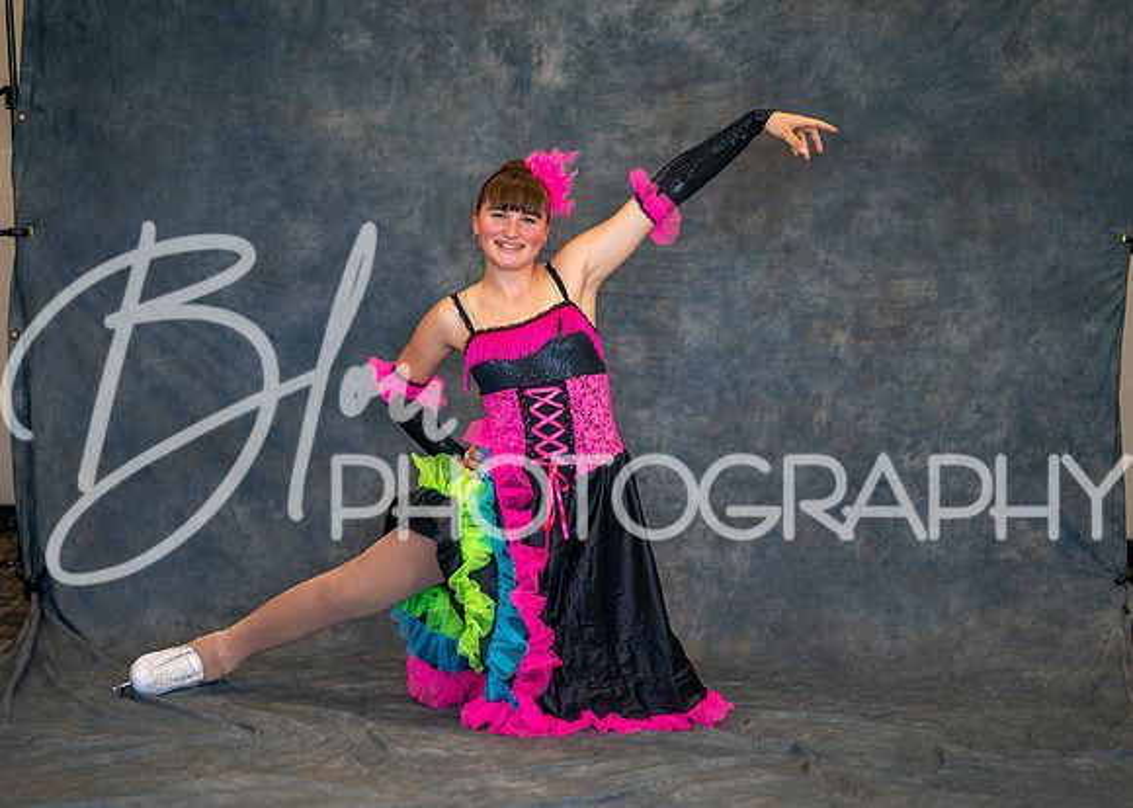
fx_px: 2985
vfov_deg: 15.4
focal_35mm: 93
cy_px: 421
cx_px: 501
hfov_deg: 21.5
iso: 320
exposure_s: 1/250
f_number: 1.4
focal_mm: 85
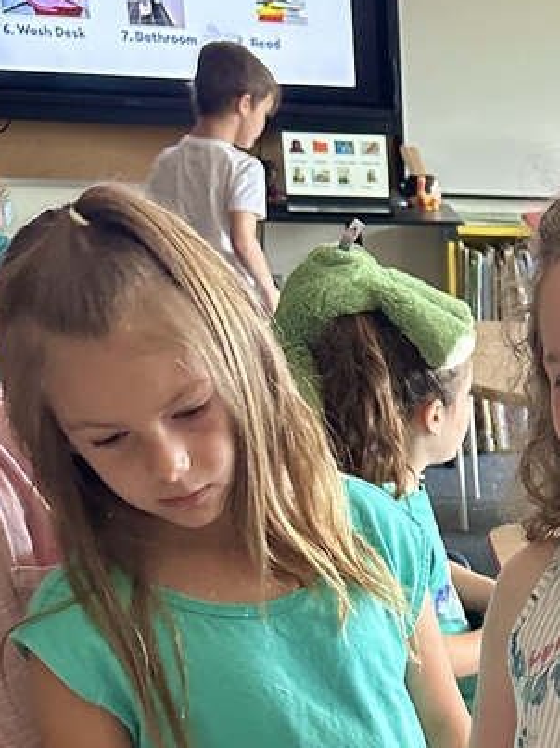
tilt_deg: -26.7
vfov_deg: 28.9
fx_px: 1316
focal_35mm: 61
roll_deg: -3.4
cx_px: 694
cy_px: 807
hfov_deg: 22.0
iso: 320
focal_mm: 6.86
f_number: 1.78
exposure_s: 1/60
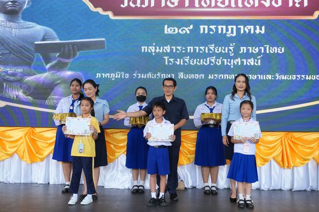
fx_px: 332
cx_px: 160
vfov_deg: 35.5
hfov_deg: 51.3
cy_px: 106
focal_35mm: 38
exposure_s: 1/40
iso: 500
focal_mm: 25
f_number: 5.6
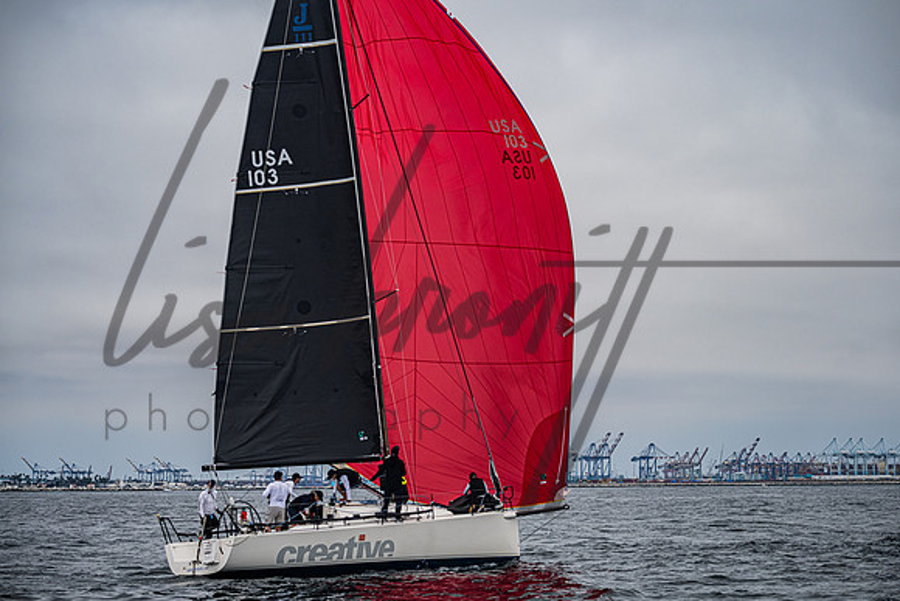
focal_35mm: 103
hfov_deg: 19.9
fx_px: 2569
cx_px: 450
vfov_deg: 13.3
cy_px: 300
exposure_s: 1/6400
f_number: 5.6
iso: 400
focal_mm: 100
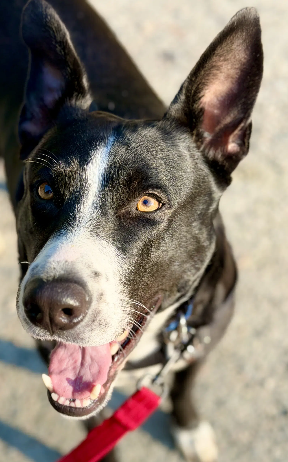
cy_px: 231
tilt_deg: -50.6
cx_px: 125
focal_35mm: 51
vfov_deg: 39.6
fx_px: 641
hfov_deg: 25.3
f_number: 1.78
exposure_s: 1/1055
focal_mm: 6.76
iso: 64
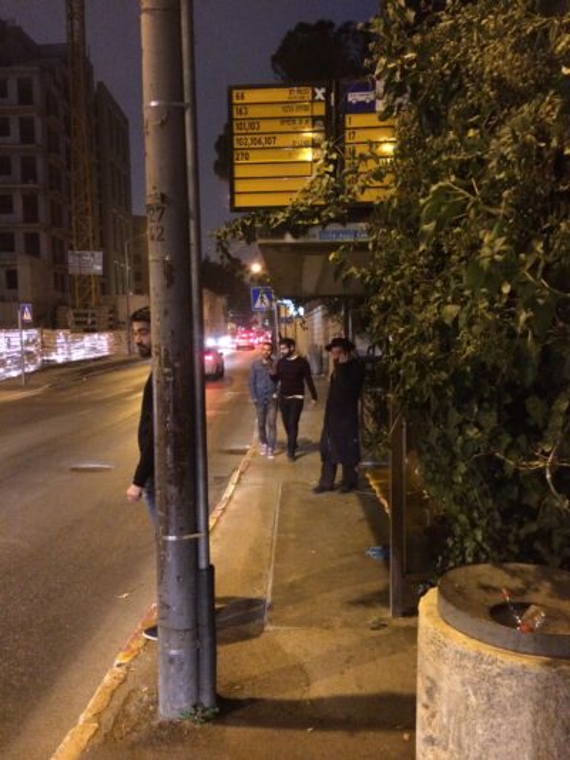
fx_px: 658
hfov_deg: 46.8
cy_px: 380
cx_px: 285
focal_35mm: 30
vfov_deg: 60.0
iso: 500
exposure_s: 1/15
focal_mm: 4.12
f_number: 2.2
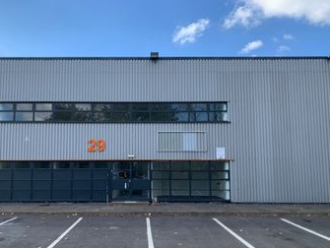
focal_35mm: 31
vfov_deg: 45.4
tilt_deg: +4.0
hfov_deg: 58.0
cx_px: 139
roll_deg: -0.5
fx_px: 296
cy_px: 143
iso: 25
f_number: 1.8
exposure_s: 1/871
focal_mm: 4.25
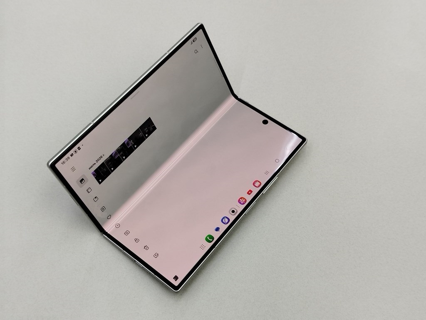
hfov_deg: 39.7
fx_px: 591
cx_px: 213
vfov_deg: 30.3
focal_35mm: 48
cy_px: 160
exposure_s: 1/50
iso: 80
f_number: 1.7
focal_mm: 5.31
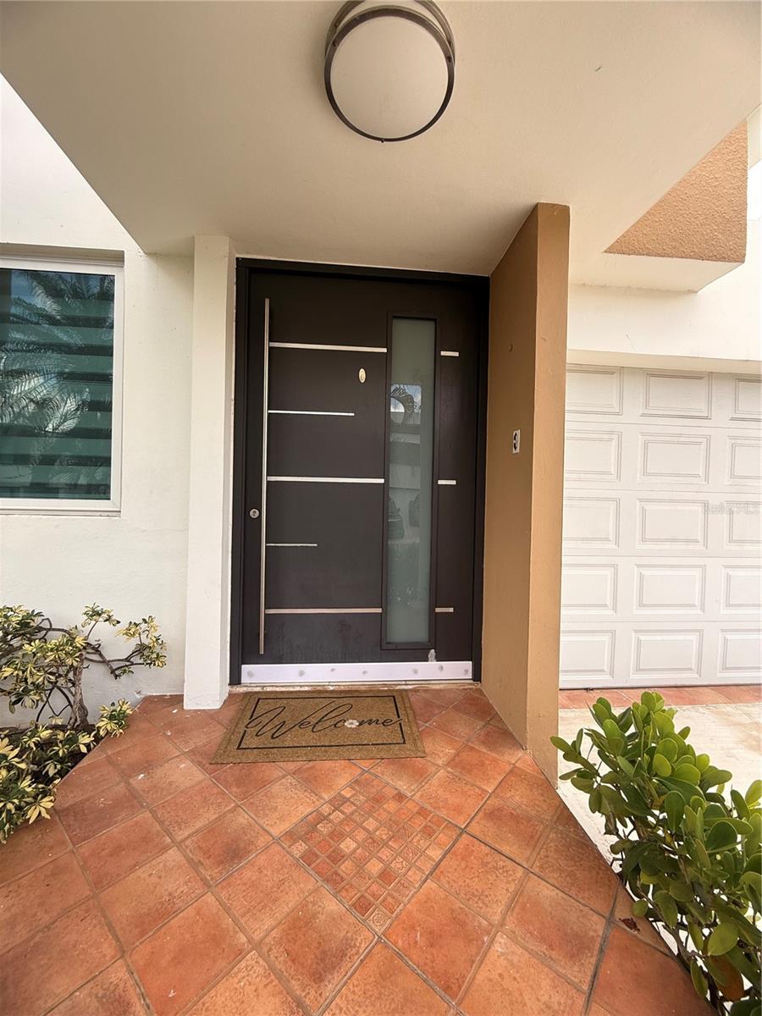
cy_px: 508
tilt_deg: -2.3
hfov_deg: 85.7
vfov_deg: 102.1
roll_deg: -1.4
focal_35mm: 14
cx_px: 381
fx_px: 411
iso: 50
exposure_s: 1/131
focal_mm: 2.22
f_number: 2.2
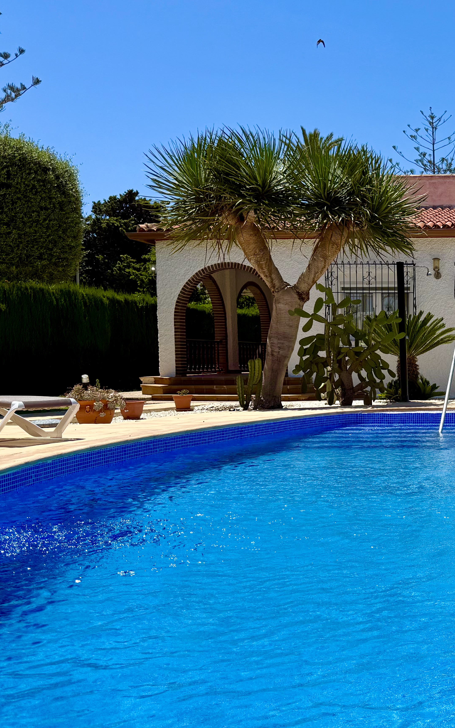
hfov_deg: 27.2
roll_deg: -0.5
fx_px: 833
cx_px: 536
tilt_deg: -2.7
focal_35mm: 42
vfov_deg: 47.1
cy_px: 402
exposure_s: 1/6173
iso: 80
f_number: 1.78
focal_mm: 6.76
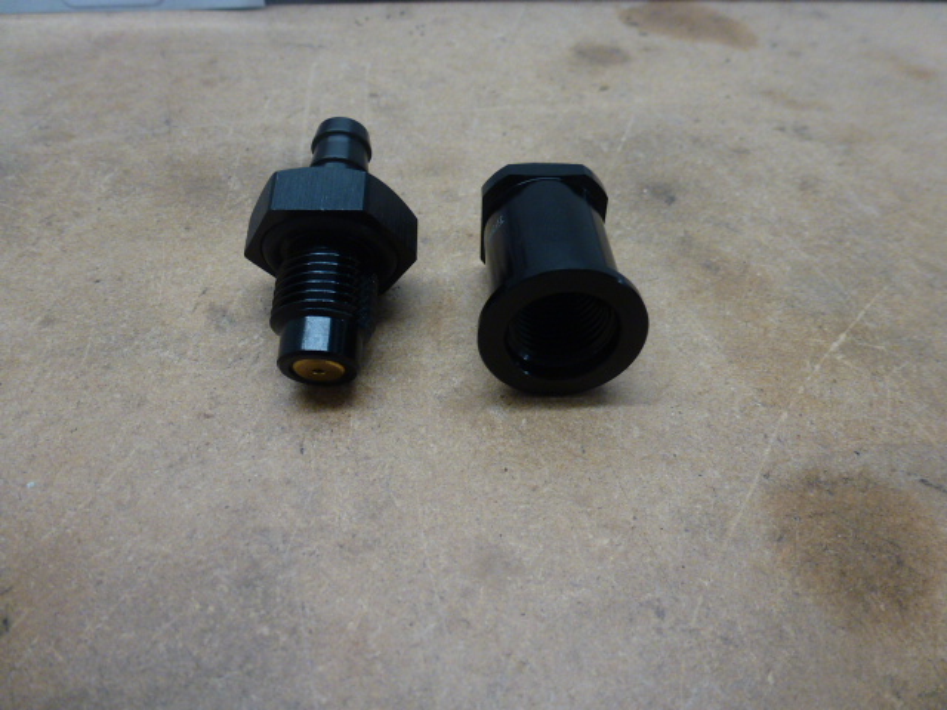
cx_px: 474
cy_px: 355
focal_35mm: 24
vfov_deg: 56.8
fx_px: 657
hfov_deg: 71.6
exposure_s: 1/60
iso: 200
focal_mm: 4.3
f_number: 3.3
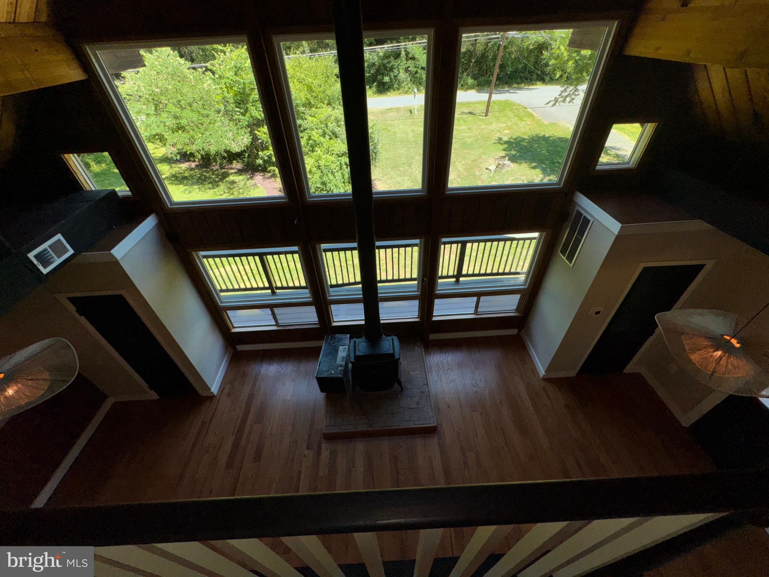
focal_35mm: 14
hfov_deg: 102.1
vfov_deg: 85.7
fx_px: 311
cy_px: 288
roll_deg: +2.4
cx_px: 384
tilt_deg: -41.6
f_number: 2.2
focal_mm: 2.22
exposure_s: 1/294
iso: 32
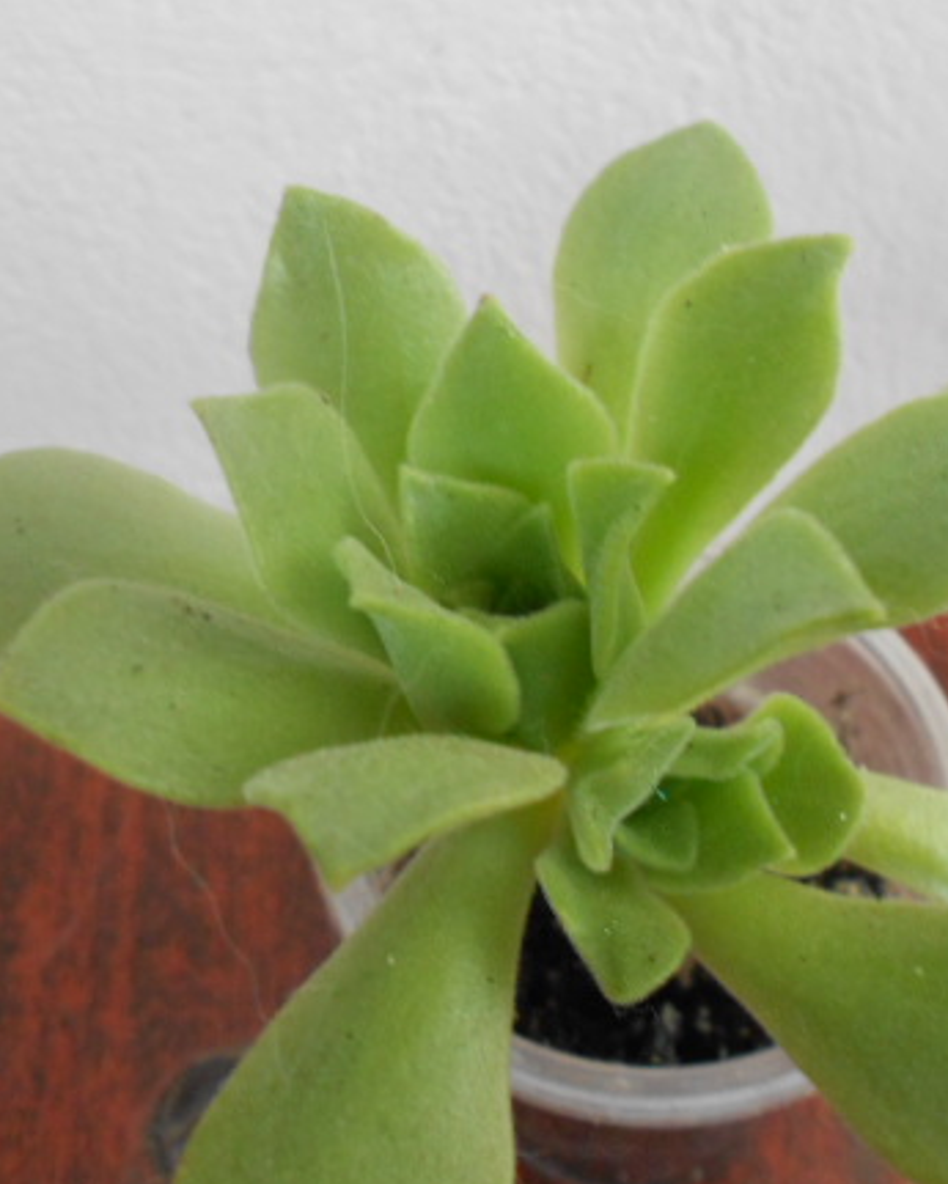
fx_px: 1472
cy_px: 585
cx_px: 517
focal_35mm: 42
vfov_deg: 43.8
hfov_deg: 35.7
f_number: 3.4
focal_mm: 5.3
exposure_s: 1/30
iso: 320
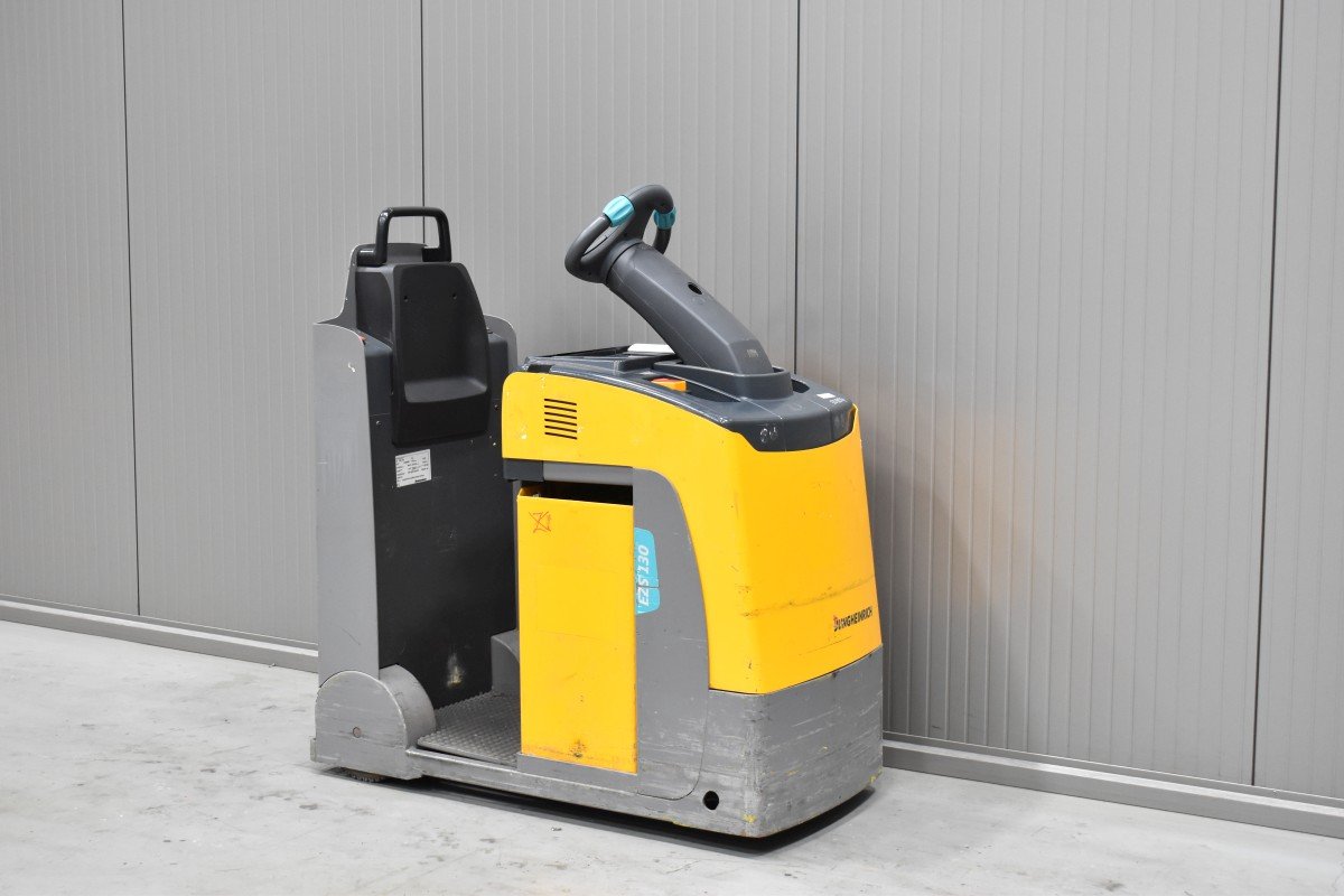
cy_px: 448
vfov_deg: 26.5
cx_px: 672
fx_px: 1904
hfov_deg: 38.9
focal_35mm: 51
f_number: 5.6
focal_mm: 34
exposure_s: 1/30
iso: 1600
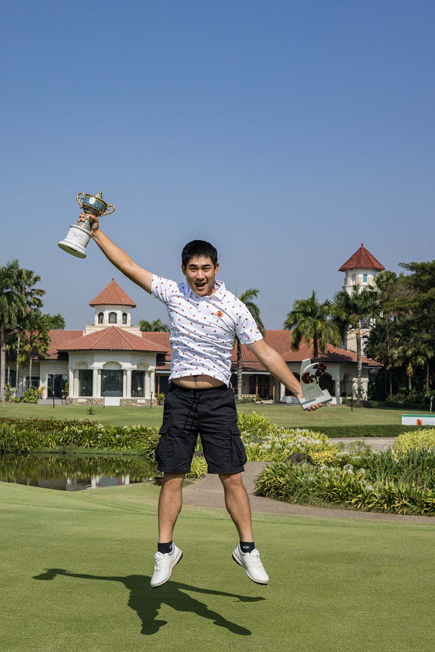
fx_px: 834
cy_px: 326
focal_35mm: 46
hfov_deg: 29.2
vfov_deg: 42.7
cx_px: 218
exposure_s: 1/1000
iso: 280
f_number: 8
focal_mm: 46
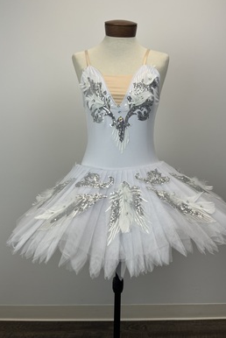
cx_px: 124
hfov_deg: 46.4
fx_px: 263
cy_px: 164
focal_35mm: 28
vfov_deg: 65.4
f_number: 1.6
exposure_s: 1/532
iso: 50
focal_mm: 5.1
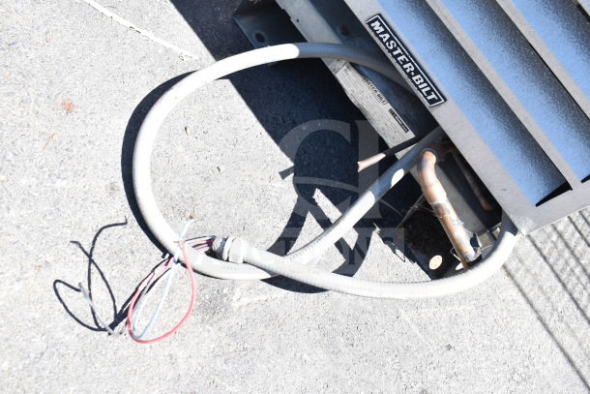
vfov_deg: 40.0
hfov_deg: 57.2
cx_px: 295
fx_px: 541
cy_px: 197
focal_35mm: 33
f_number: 6.3
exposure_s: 1/160
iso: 200
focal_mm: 22
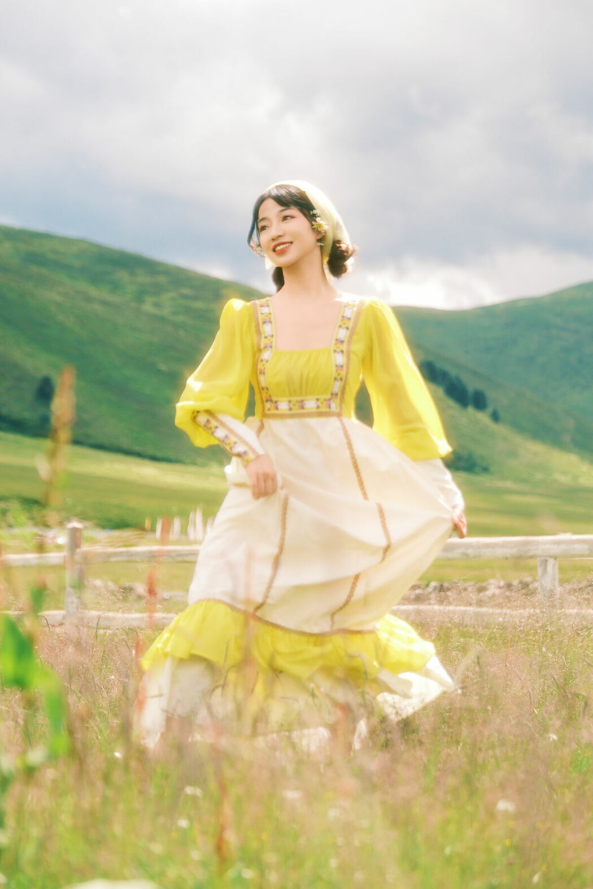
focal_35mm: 92
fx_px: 2273
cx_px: 296
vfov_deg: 22.1
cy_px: 444
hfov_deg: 14.9
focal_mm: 61
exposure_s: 1/1600
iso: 250
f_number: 2.8
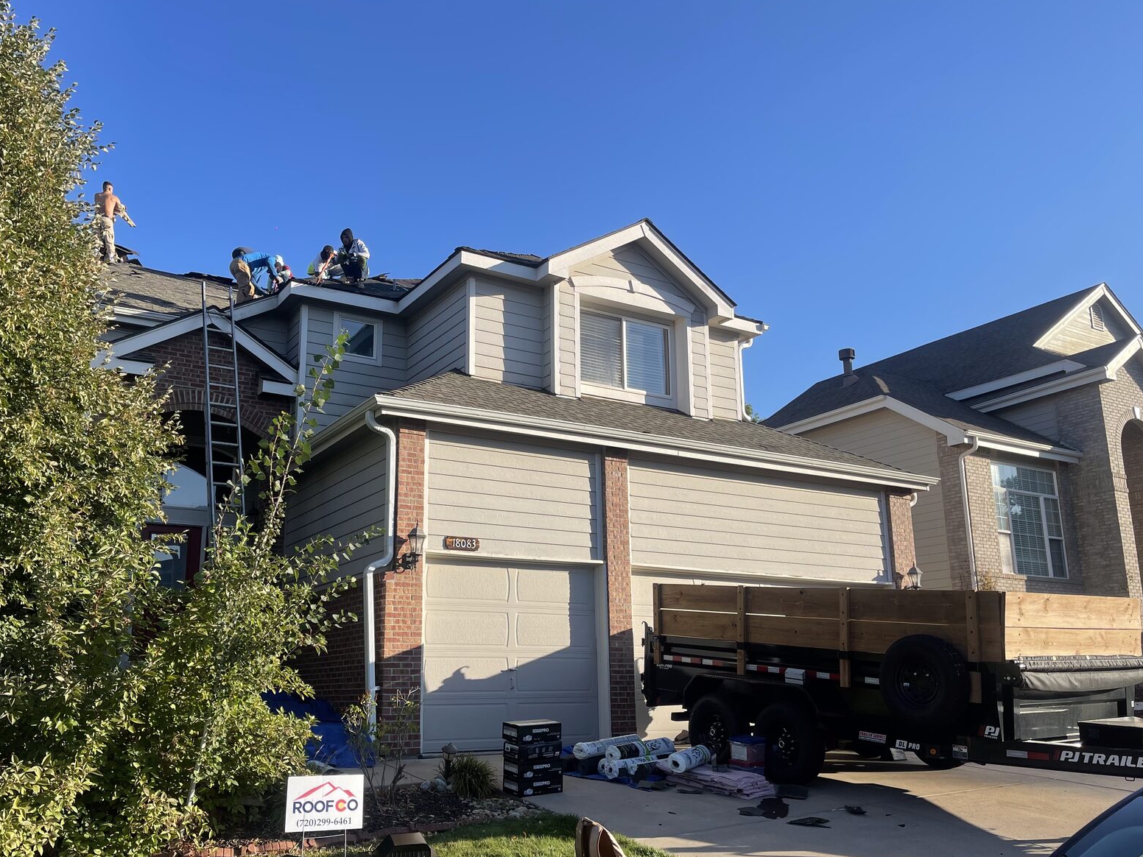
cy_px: 453
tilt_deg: +13.1
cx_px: 543
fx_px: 958
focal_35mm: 29
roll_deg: -0.1
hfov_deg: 61.6
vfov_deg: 48.2
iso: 32
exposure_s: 1/1976
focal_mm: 5.1
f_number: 1.6
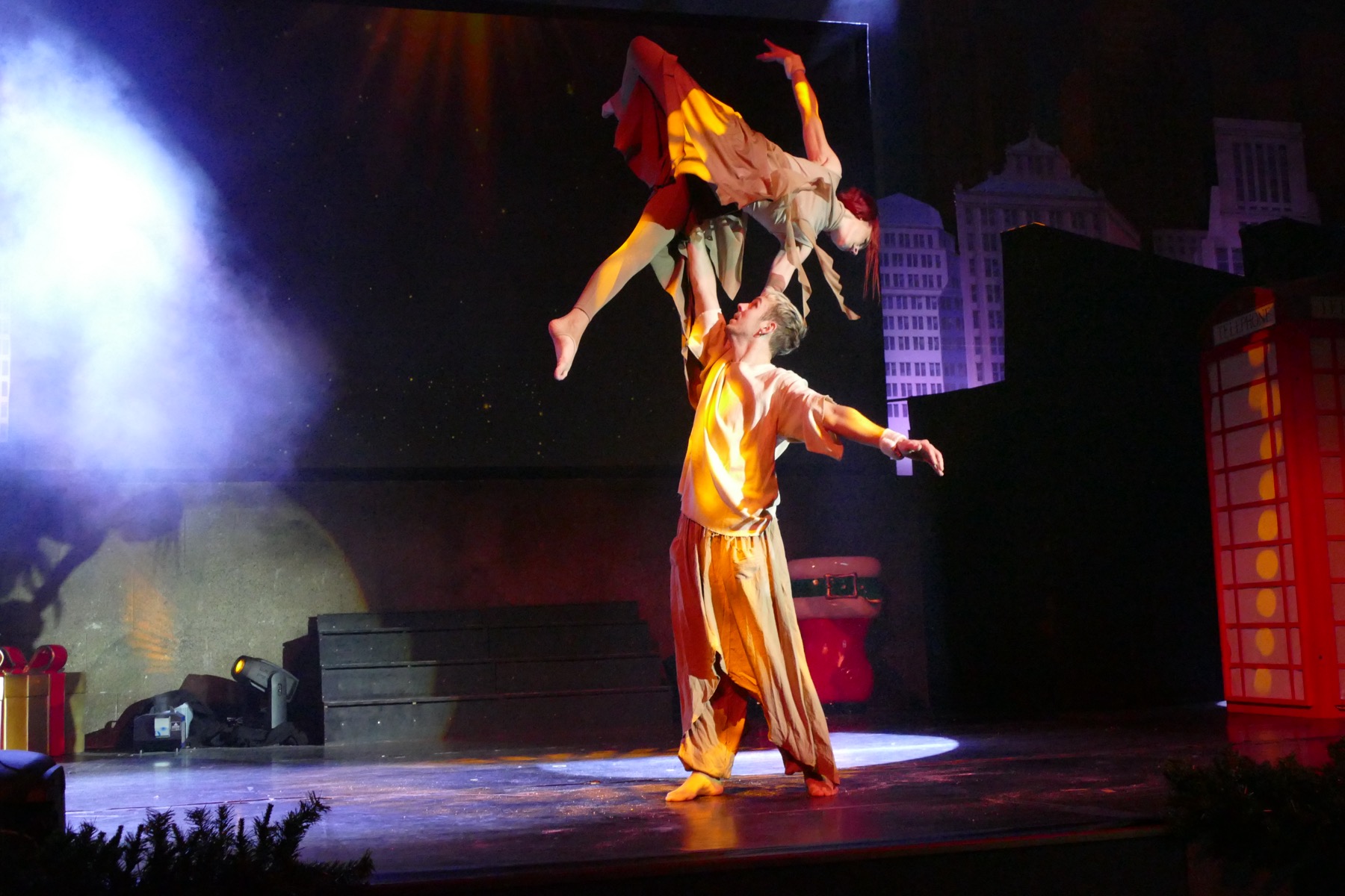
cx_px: 672
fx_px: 1569
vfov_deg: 31.9
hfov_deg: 46.4
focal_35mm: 42
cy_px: 448
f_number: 4
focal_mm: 15.26
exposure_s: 1/400
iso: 3200
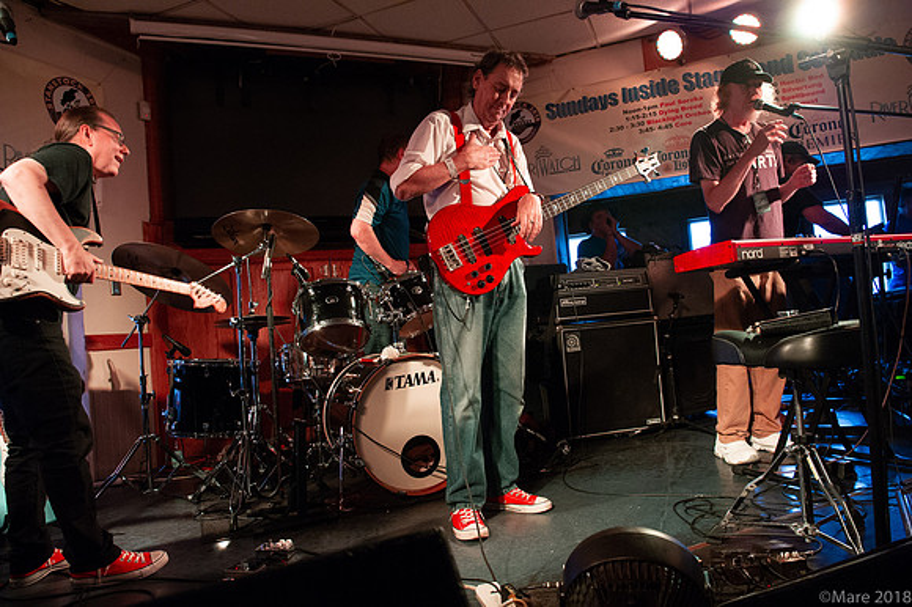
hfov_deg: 73.8
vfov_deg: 53.1
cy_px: 304
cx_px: 456
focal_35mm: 24
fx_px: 608
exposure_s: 1/50
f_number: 6.3
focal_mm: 24
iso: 6400
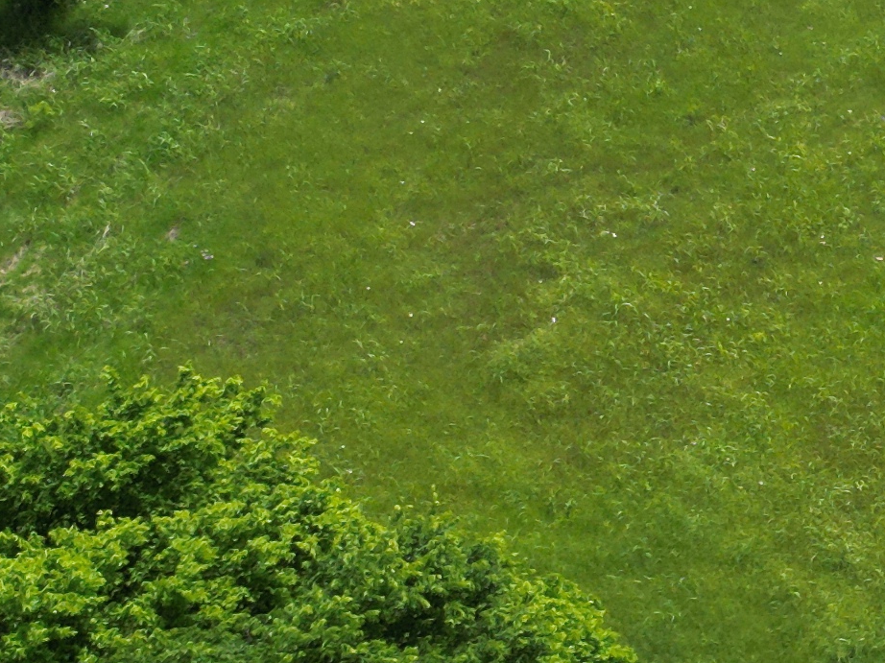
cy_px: -225
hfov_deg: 15.3
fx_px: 2684
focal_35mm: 105
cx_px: 1729
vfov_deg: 13.5
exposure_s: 1/2500
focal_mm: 6.72
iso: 130
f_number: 1.7
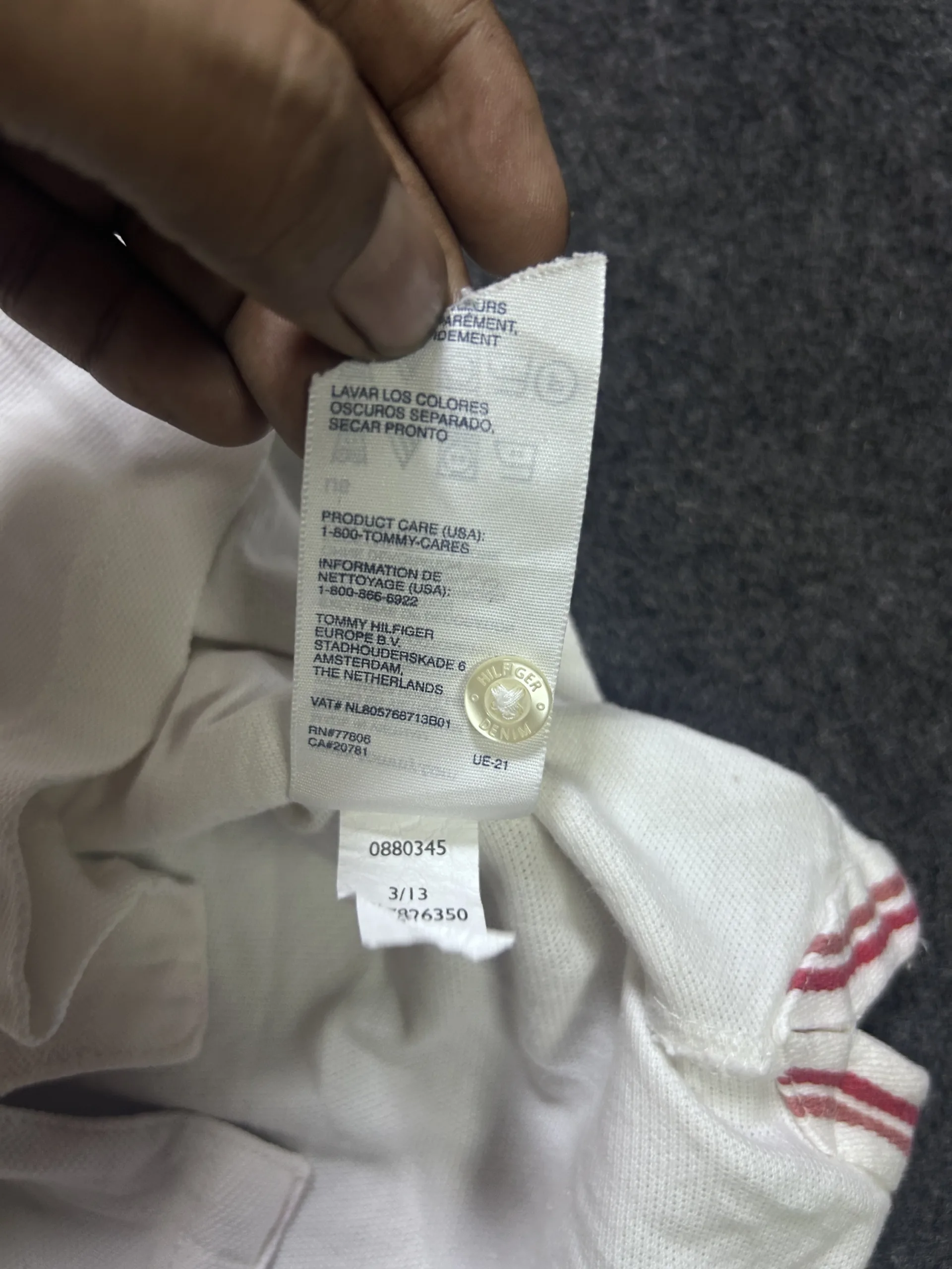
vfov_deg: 67.3
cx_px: 476
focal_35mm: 26
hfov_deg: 53.1
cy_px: 634
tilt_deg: -64.0
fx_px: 953
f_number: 1.5
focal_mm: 5.7
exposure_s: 1/50
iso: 100
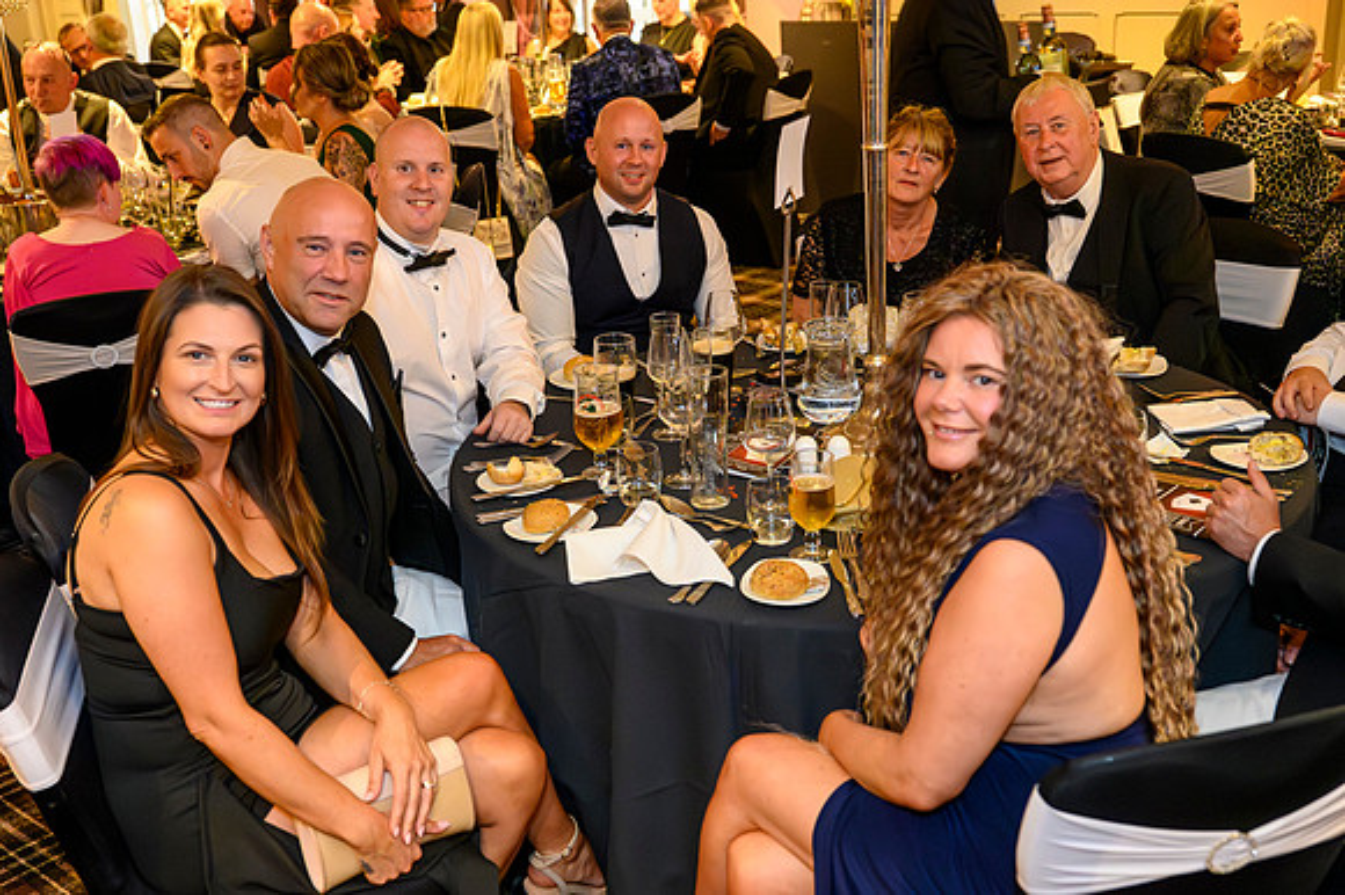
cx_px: 635
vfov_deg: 33.8
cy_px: 478
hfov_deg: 49.0
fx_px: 1473
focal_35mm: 39
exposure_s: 1/125
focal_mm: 36
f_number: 4
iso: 25600
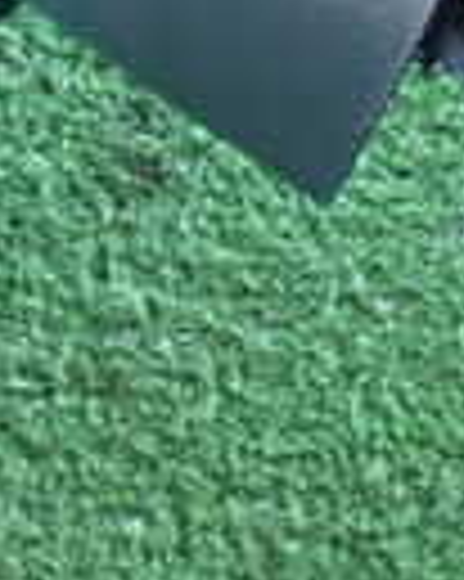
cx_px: 117
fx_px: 2337
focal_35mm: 136
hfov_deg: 11.3
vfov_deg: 13.8
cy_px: -81
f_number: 2.3
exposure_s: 1/30
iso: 500
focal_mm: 5.4
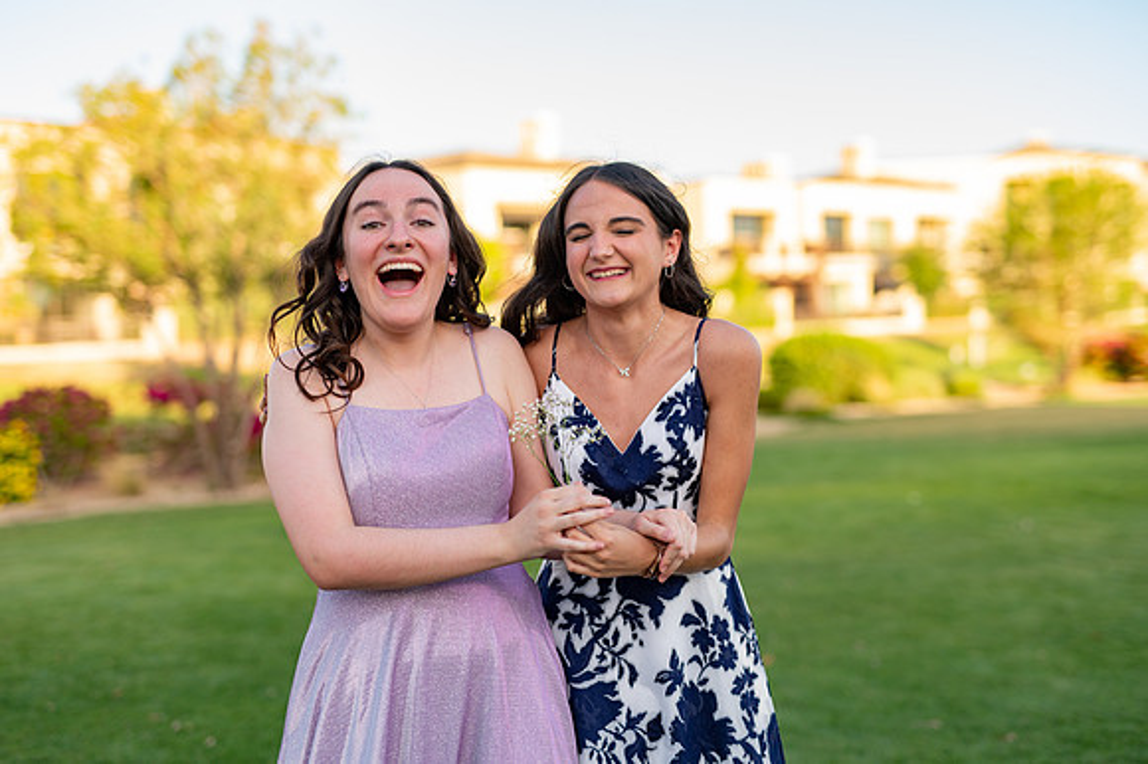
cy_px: 382
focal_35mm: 50
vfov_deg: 27.0
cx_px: 574
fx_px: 1593
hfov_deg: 39.6
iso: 100
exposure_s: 1/640
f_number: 2
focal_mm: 50
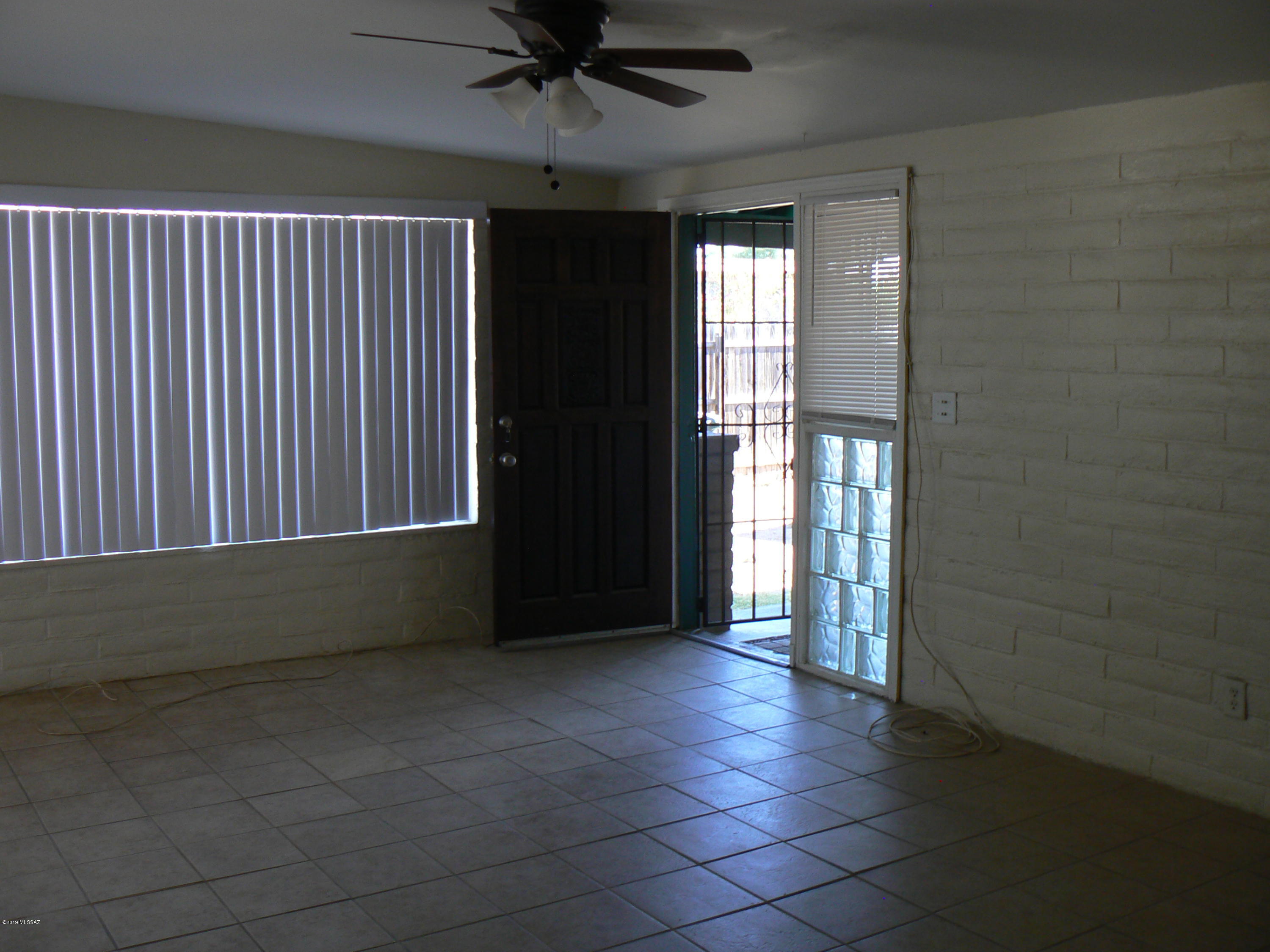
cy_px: 476
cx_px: 635
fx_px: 1321
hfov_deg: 51.4
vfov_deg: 39.7
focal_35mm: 36
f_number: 2.8
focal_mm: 6
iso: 80
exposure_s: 1/30
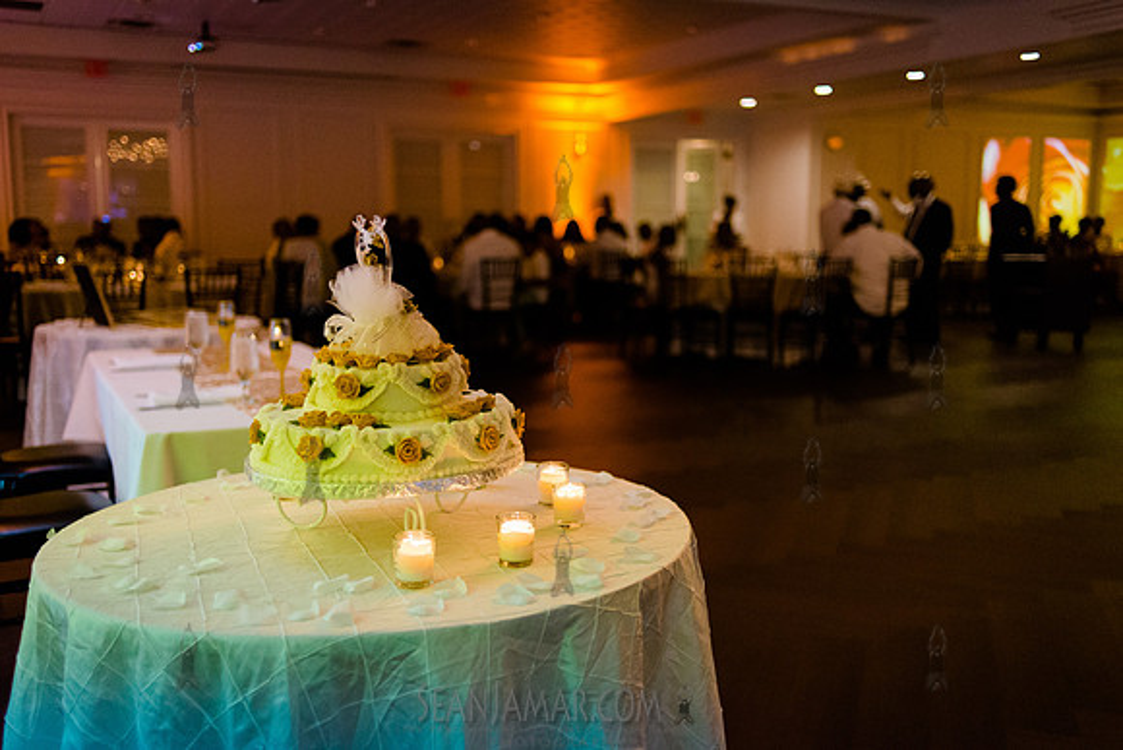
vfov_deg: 37.0
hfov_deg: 53.2
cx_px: 562
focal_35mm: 36
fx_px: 1121
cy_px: 375
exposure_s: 1/320
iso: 4000
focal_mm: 35
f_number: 2
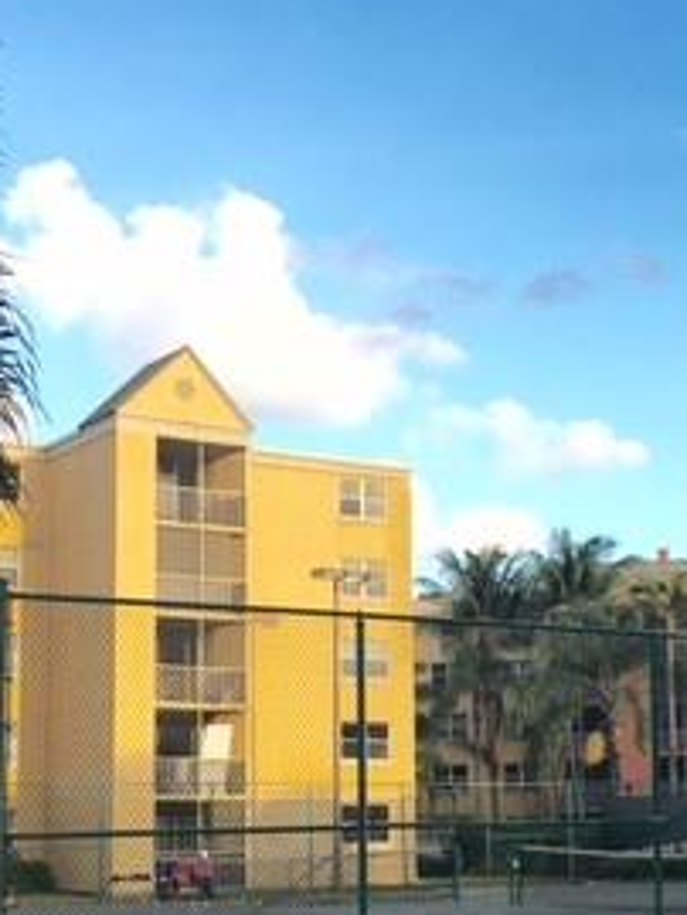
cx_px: 507
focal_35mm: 69
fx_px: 1824
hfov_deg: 21.2
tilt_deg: +9.2
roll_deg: +1.6
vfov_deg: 28.0
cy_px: 582
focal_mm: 4.15
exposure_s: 1/513
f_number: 2.2
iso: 25
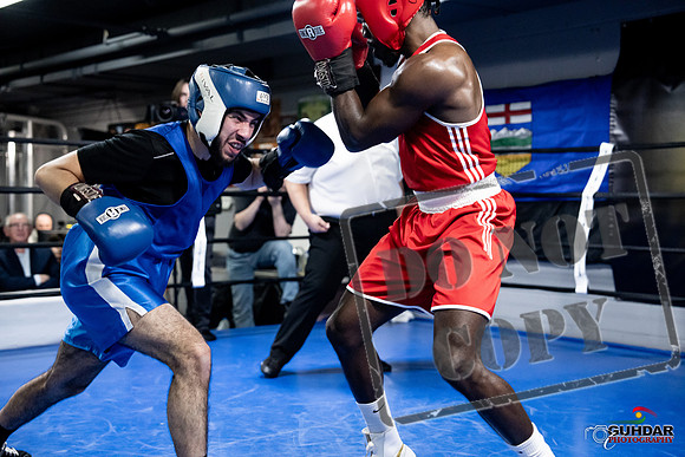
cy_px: 228
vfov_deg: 25.1
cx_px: 342
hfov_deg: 36.9
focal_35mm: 54
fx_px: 1028
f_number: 2.8
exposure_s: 1/1000
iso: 8000
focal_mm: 54
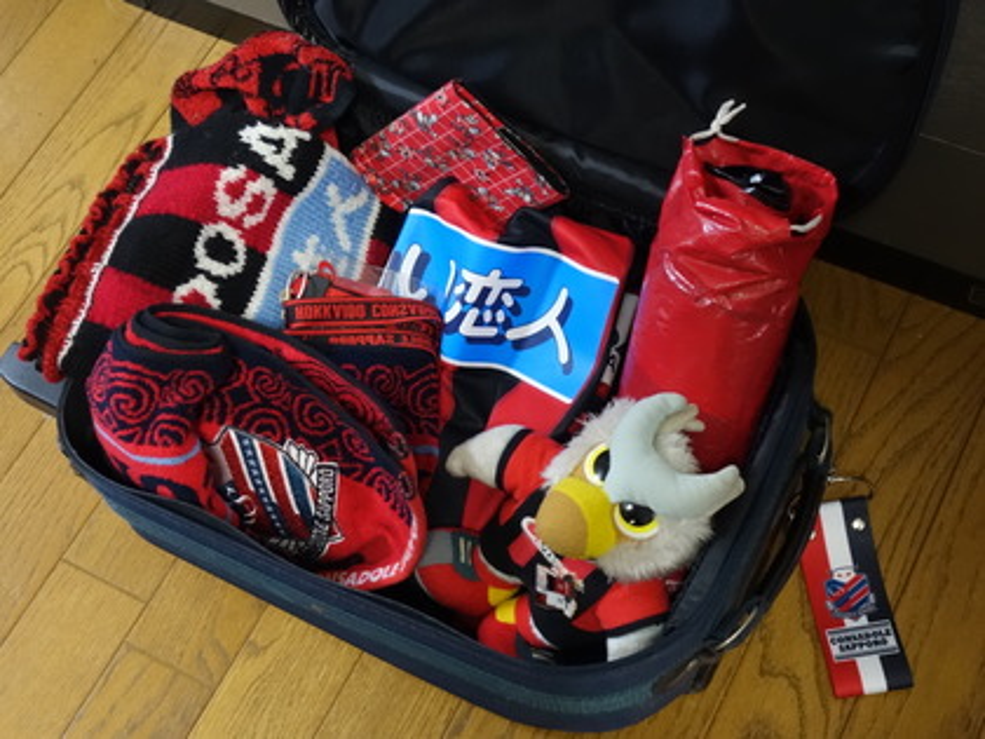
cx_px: 492
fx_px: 1423
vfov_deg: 29.1
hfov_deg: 38.2
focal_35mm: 50
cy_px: 370
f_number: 3.2
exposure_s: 1/60
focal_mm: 18.66
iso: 2000
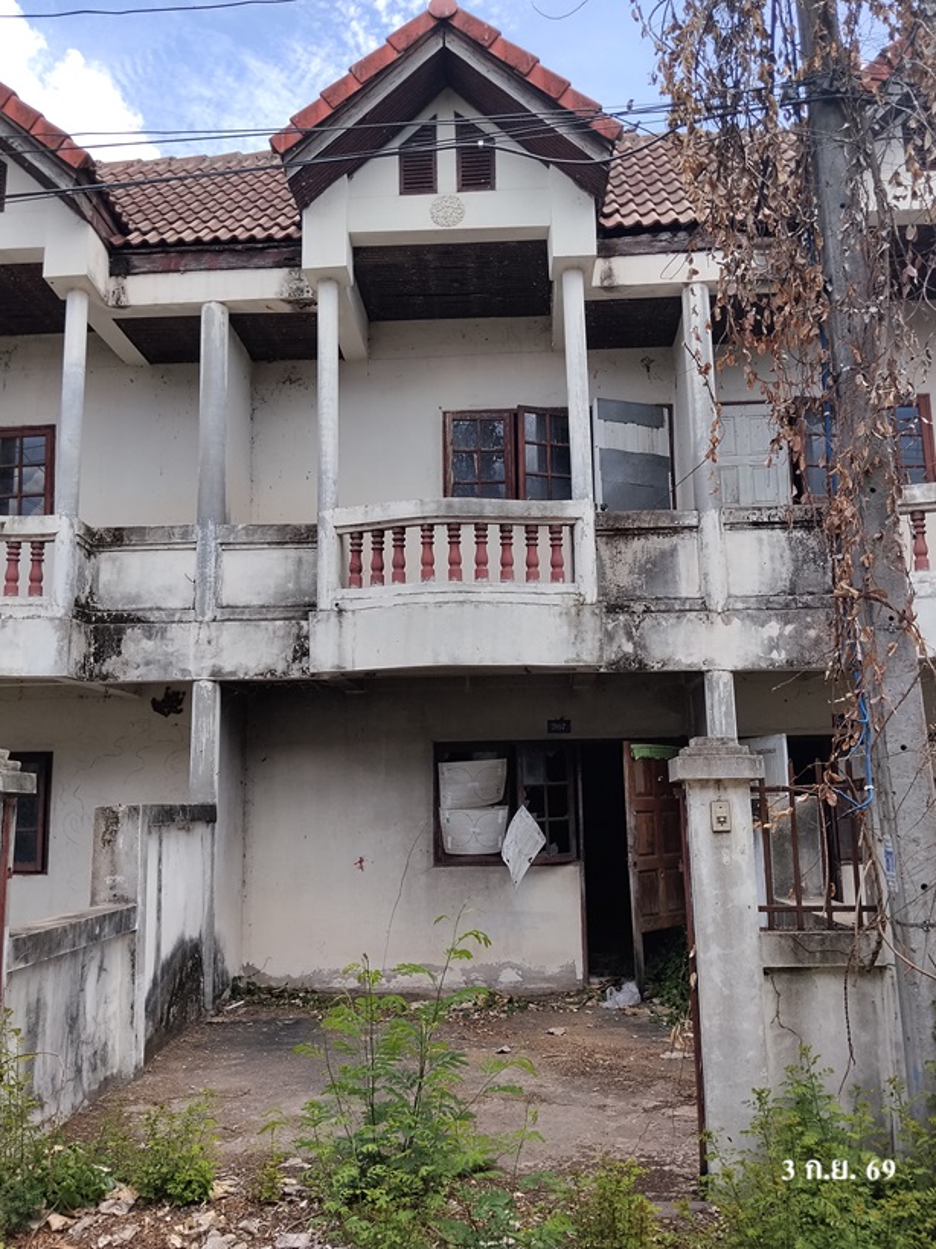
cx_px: 468
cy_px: 624
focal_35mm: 29
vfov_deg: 61.7
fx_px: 1046
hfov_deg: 48.2
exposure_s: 1/742
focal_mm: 4.22
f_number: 1.8
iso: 50
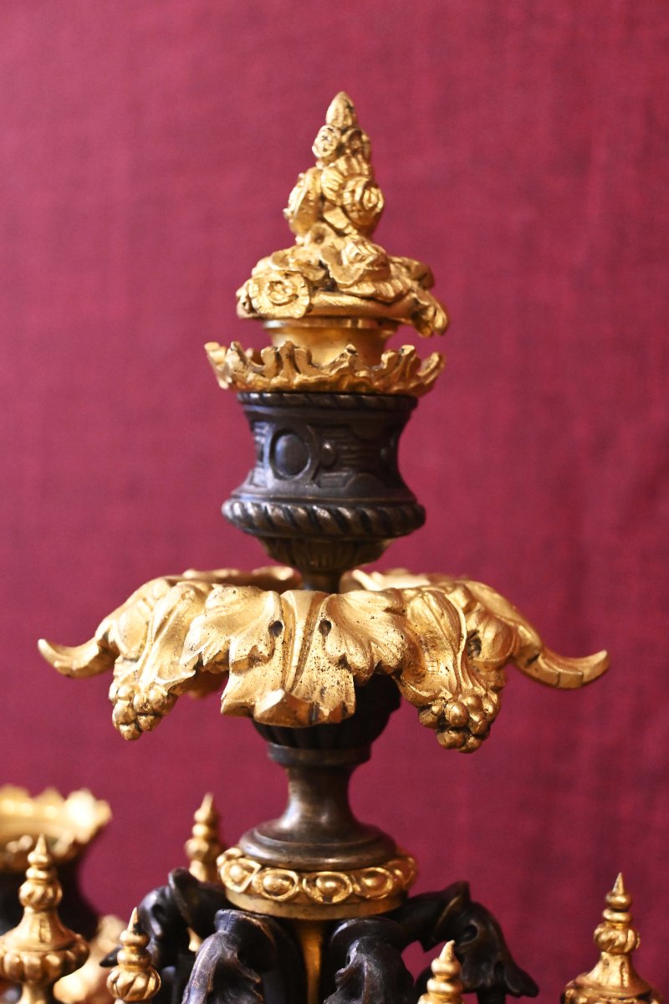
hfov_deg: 23.8
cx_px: 334
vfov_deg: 35.1
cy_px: 502
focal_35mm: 57
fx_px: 1589
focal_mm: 38
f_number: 5.6
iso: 3200
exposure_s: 1/80
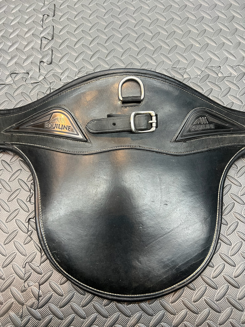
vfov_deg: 67.3
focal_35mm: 26
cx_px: 122
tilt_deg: -72.9
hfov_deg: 53.1
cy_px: 164
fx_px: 245
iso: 200
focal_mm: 5.7
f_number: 1.5
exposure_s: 1/60
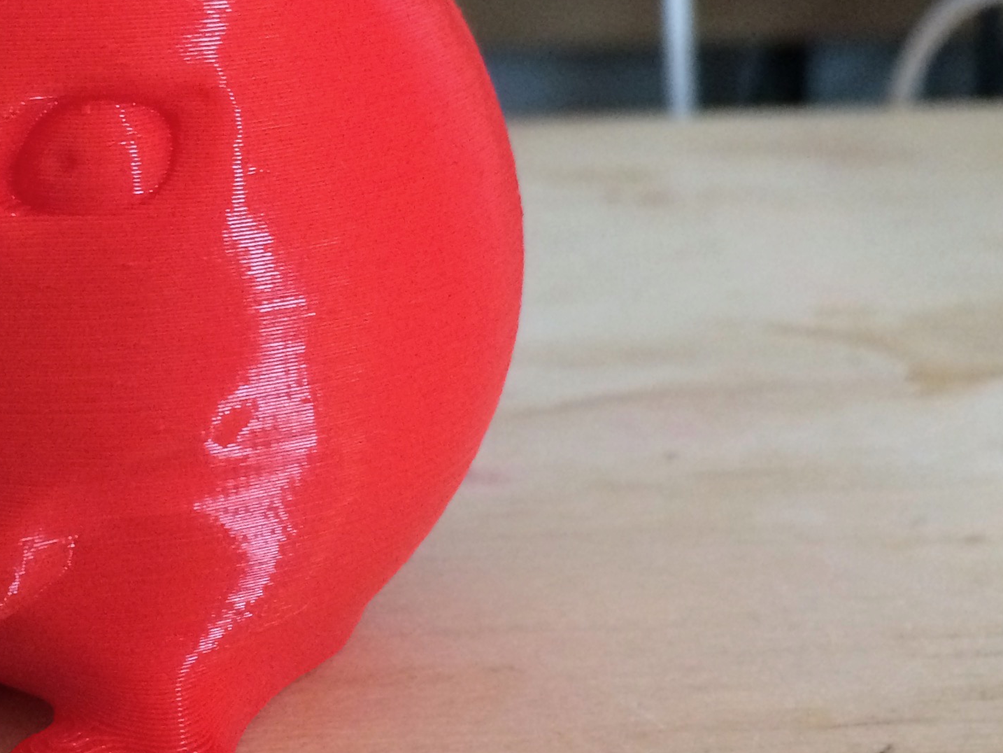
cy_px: 346
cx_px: 271
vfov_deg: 22.3
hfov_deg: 29.0
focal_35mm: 66
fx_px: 1913
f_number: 2.2
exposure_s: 1/15
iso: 250
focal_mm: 4.15
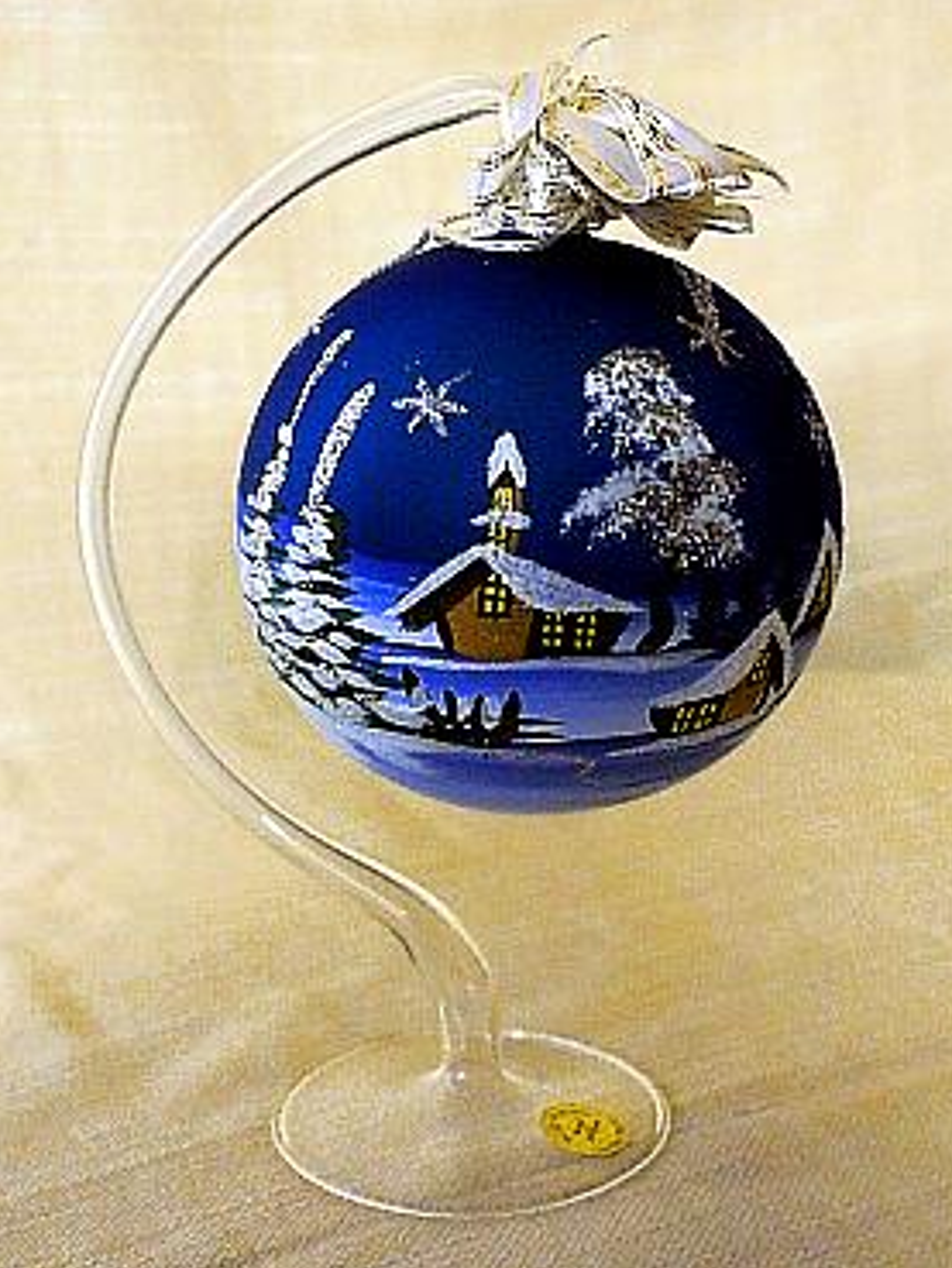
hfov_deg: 19.2
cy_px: 634
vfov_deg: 25.4
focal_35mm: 77
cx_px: 464
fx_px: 2812
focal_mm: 35
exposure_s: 1/13
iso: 3200
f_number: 5.6
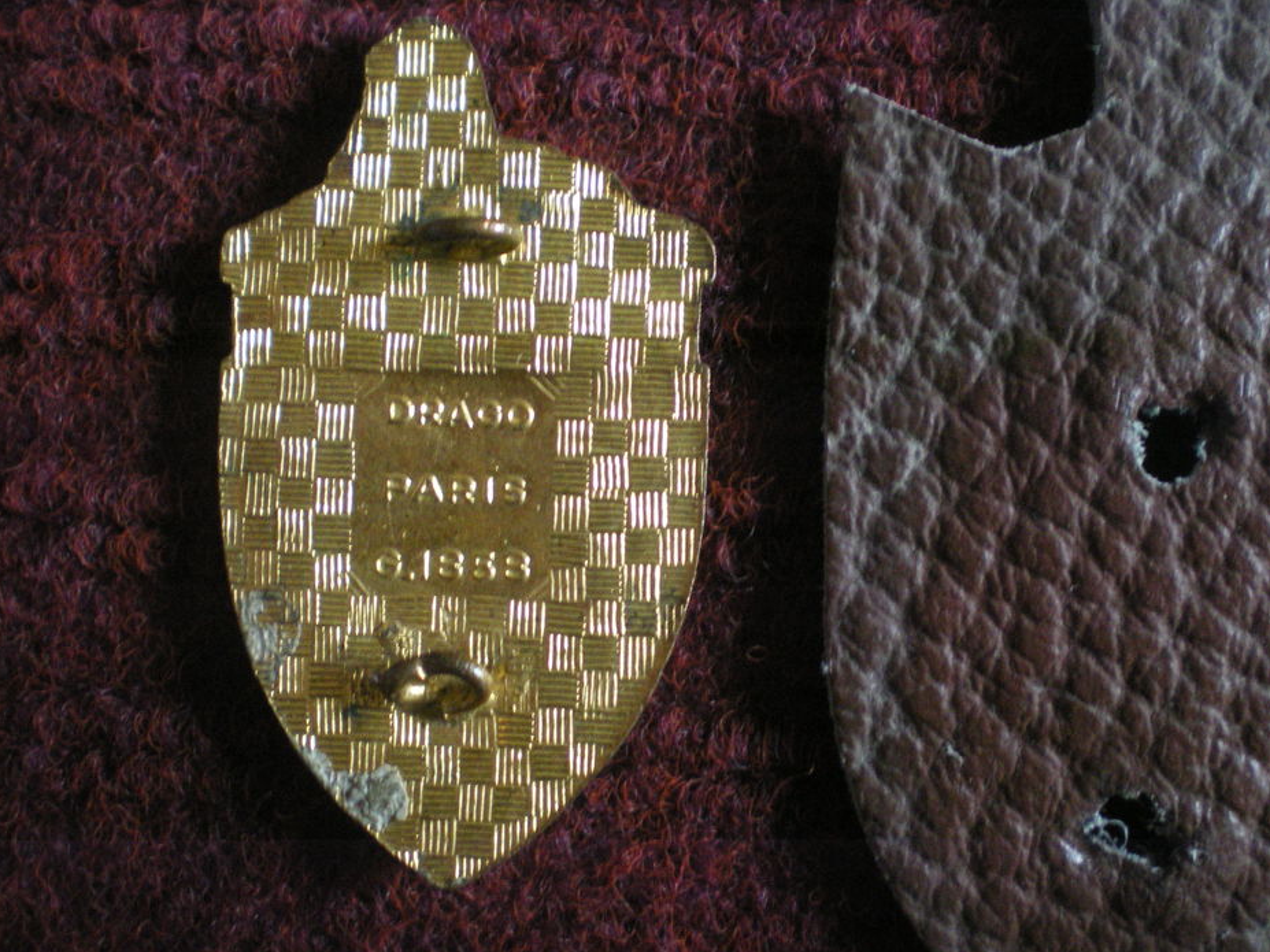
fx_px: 1504
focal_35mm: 41
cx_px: 615
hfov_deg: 45.8
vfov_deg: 35.1
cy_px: 503
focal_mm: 6.3
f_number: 3.1
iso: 400
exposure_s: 1/15
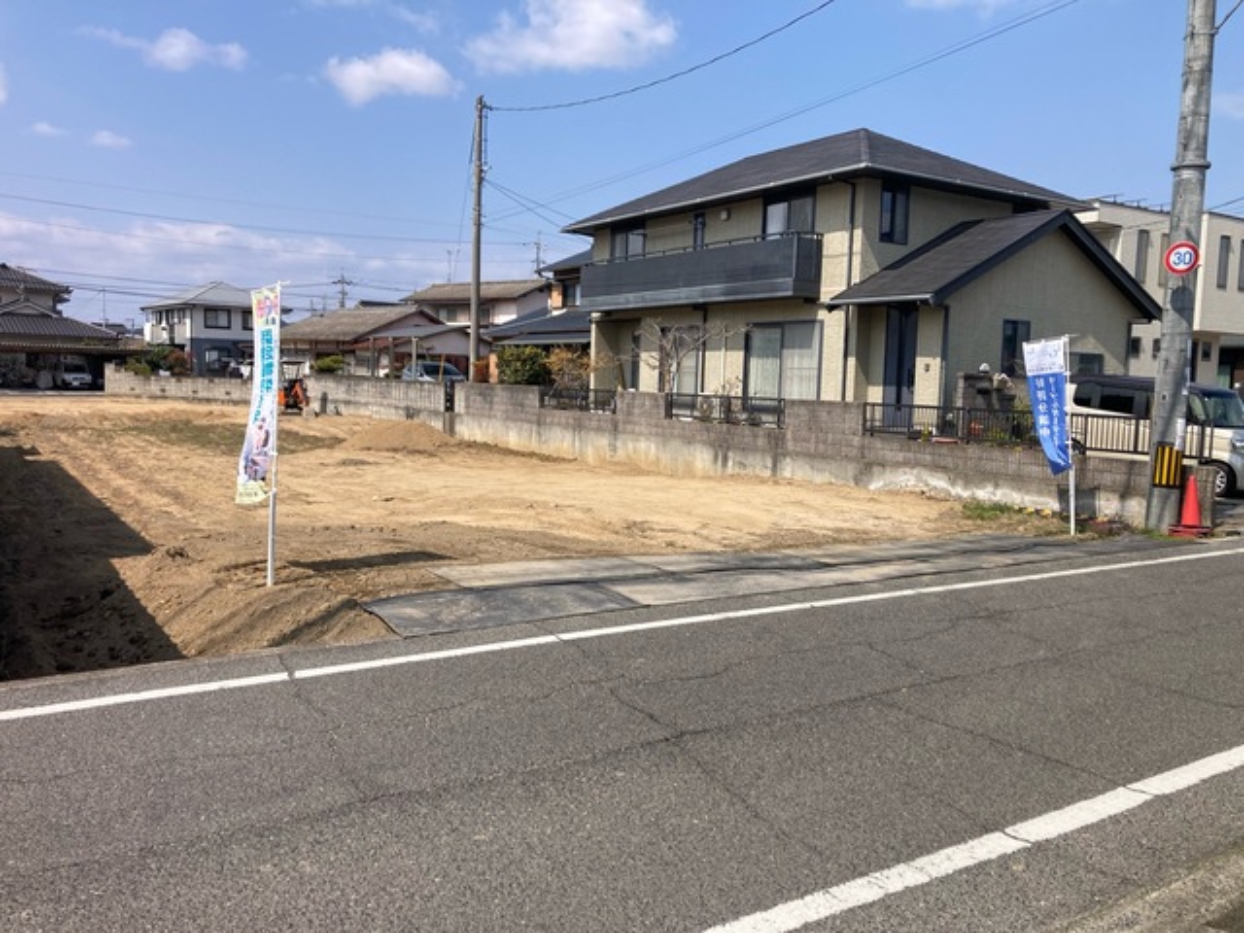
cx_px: 622
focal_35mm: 28
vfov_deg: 49.7
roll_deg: -2.3
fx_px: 1006
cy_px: 466
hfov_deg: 63.4
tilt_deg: -5.1
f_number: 1.8
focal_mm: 3.99
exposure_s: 1/2433
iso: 20
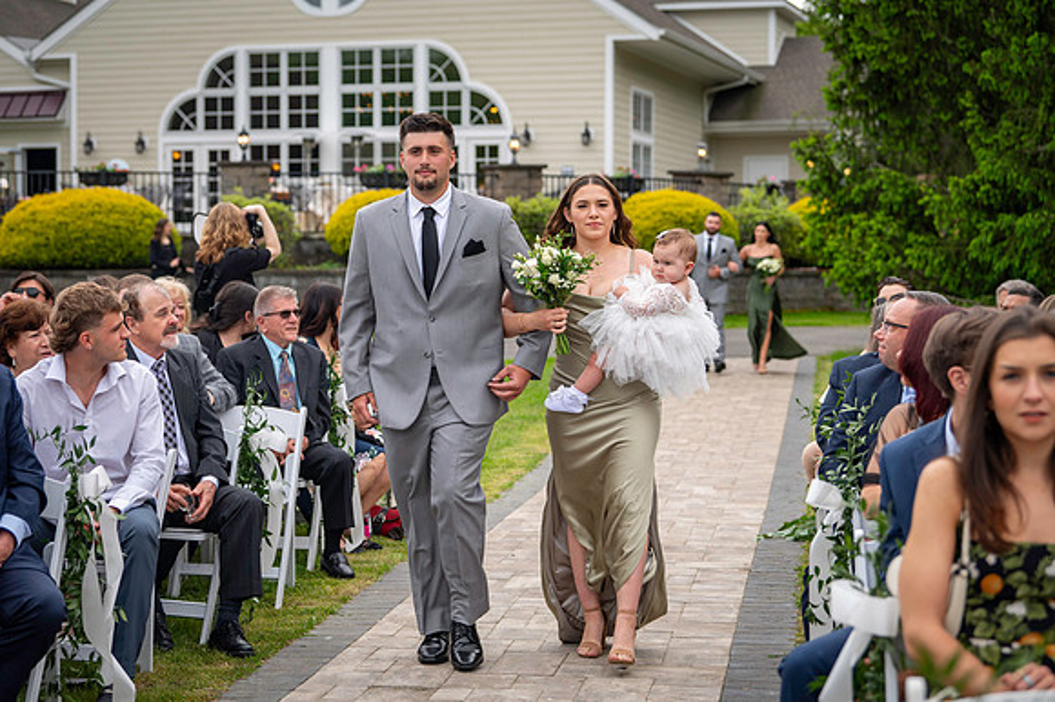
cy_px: 351
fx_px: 2050
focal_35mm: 70
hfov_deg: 28.9
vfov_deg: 19.4
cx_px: 528
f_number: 4
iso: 400
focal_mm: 70
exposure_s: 1/1250
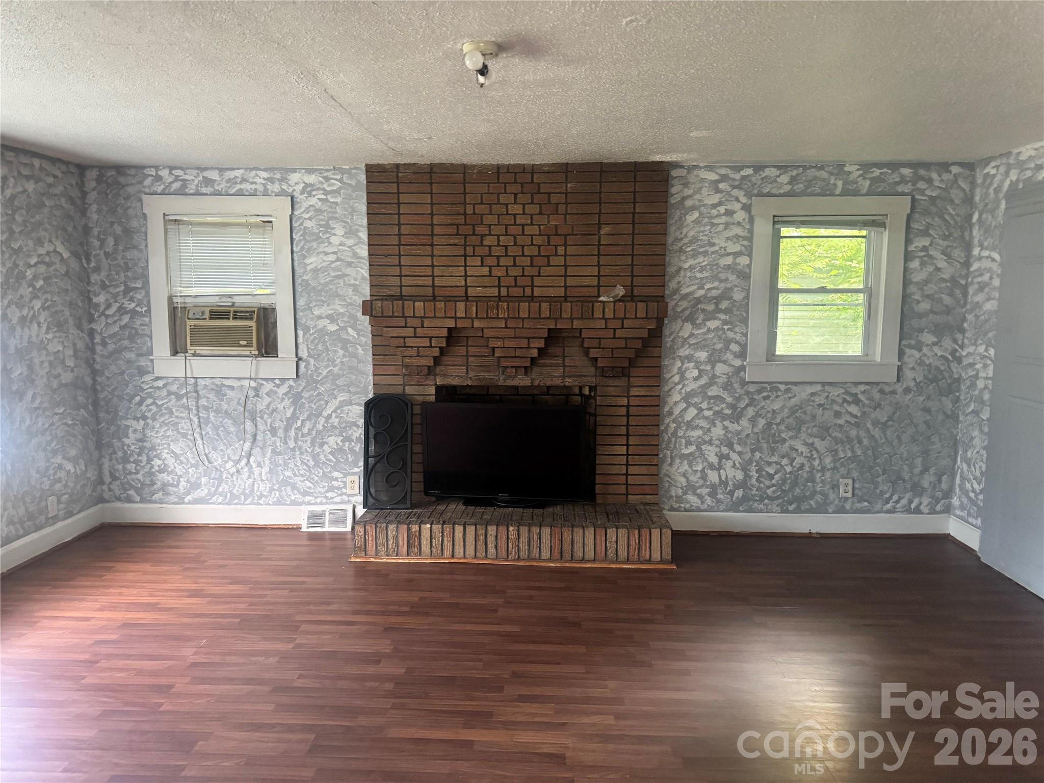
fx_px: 724
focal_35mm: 24
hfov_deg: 71.6
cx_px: 522
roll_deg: +0.4
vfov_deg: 56.8
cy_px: 392
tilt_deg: -5.8
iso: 800
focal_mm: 6.76
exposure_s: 1/42
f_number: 1.78
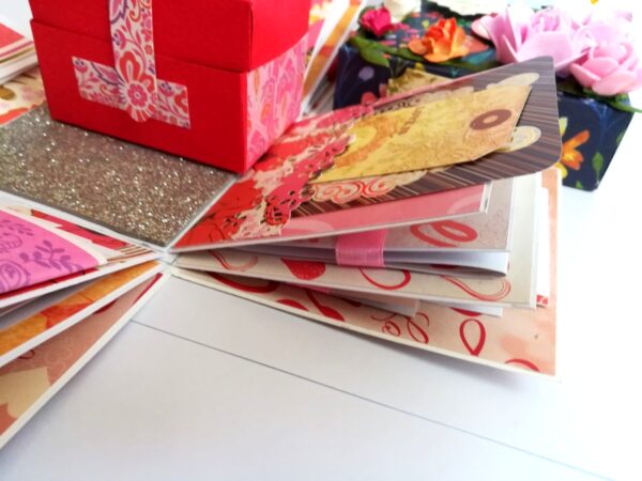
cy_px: 240
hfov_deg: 67.3
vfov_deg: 53.1
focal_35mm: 26
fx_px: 482
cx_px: 321
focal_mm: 3.83
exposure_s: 1/33.3
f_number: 2.2
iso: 200
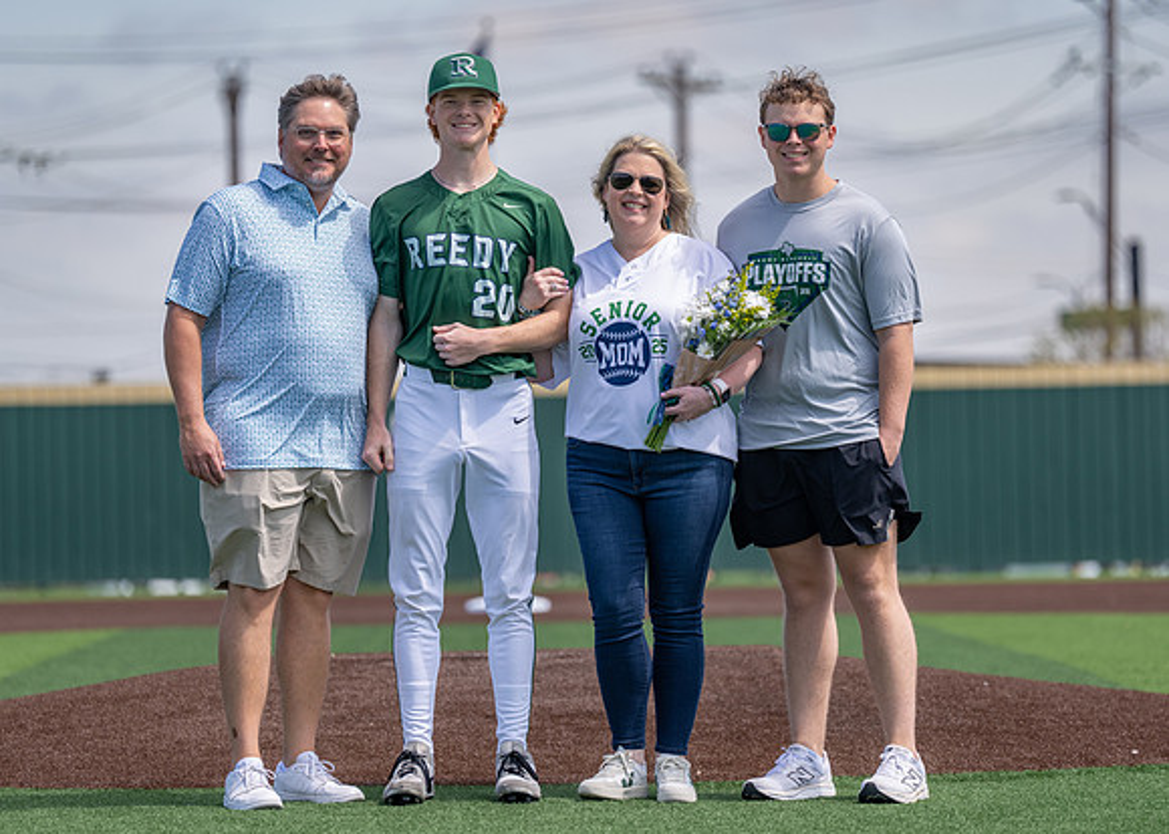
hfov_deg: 11.5
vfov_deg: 8.2
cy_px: 407
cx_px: 568
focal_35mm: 174
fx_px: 5787
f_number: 2.8
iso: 100
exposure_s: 1/1250
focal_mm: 150
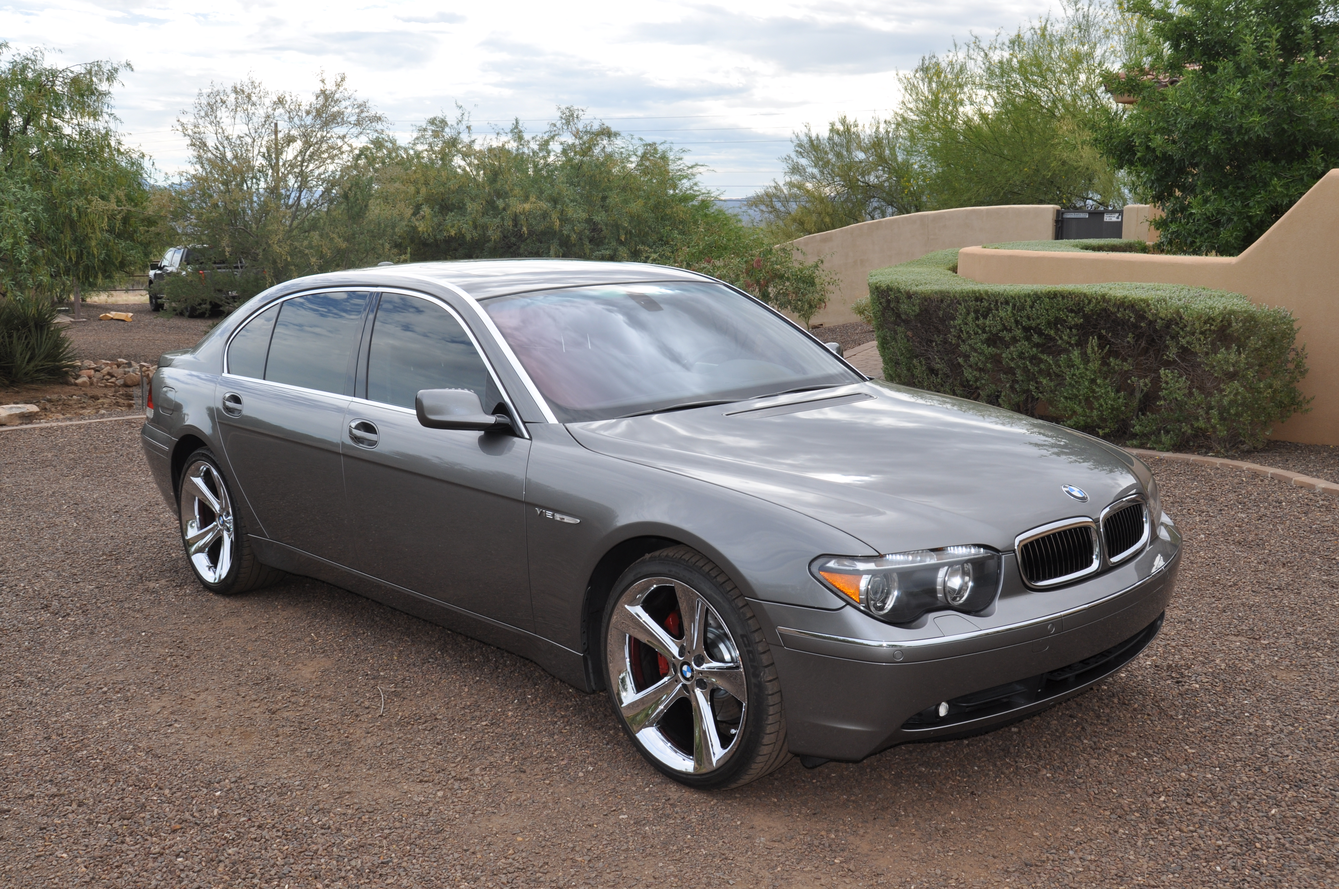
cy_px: 444
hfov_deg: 57.3
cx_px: 670
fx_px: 1226
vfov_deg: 39.9
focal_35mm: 33
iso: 200
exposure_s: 1/200
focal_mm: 22
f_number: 9
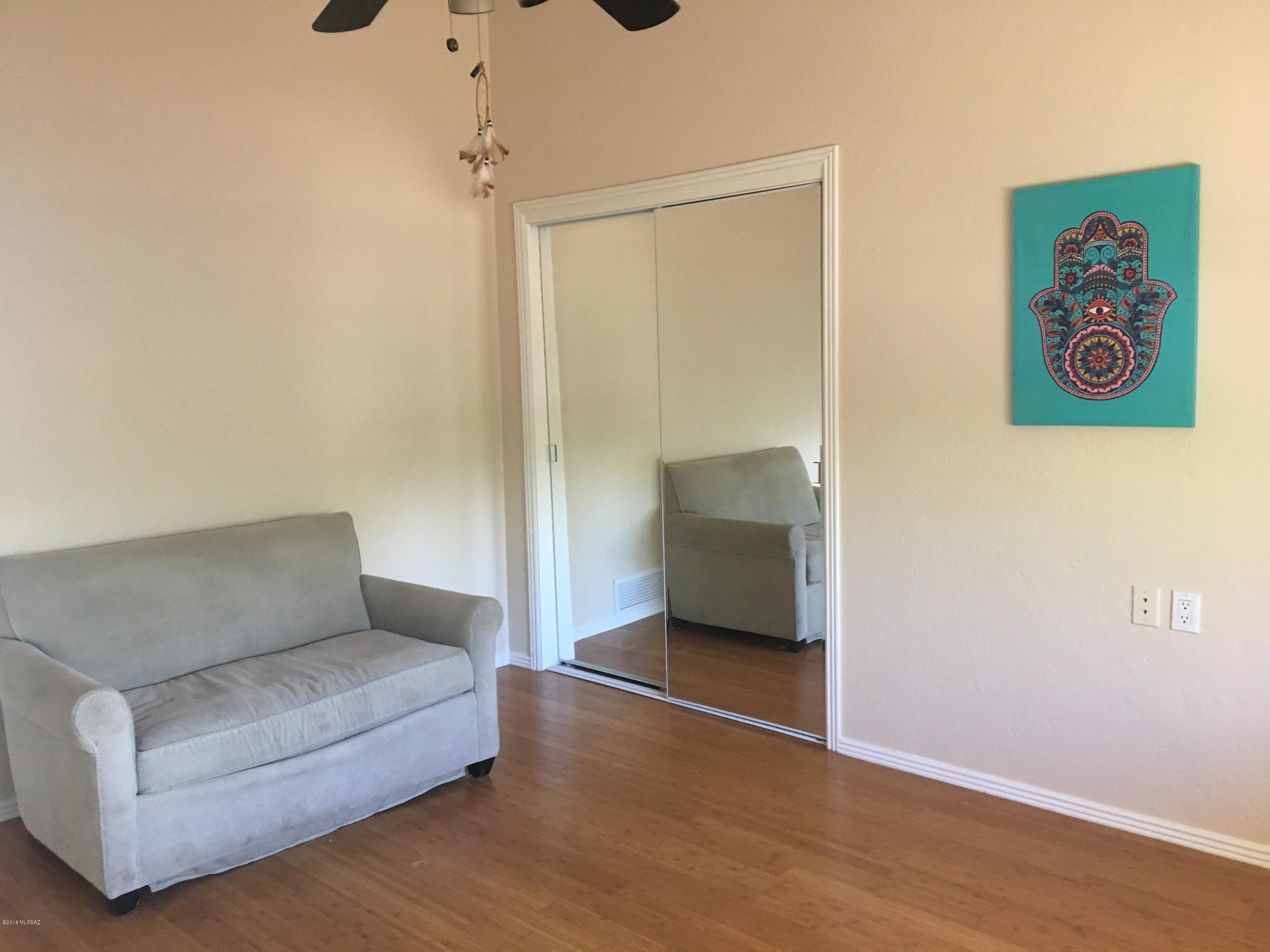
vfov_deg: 48.2
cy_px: 476
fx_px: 1064
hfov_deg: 61.7
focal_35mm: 29
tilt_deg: -7.4
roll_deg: +2.3
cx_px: 635
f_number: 2.2
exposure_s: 1/30
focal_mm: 4.15
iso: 125
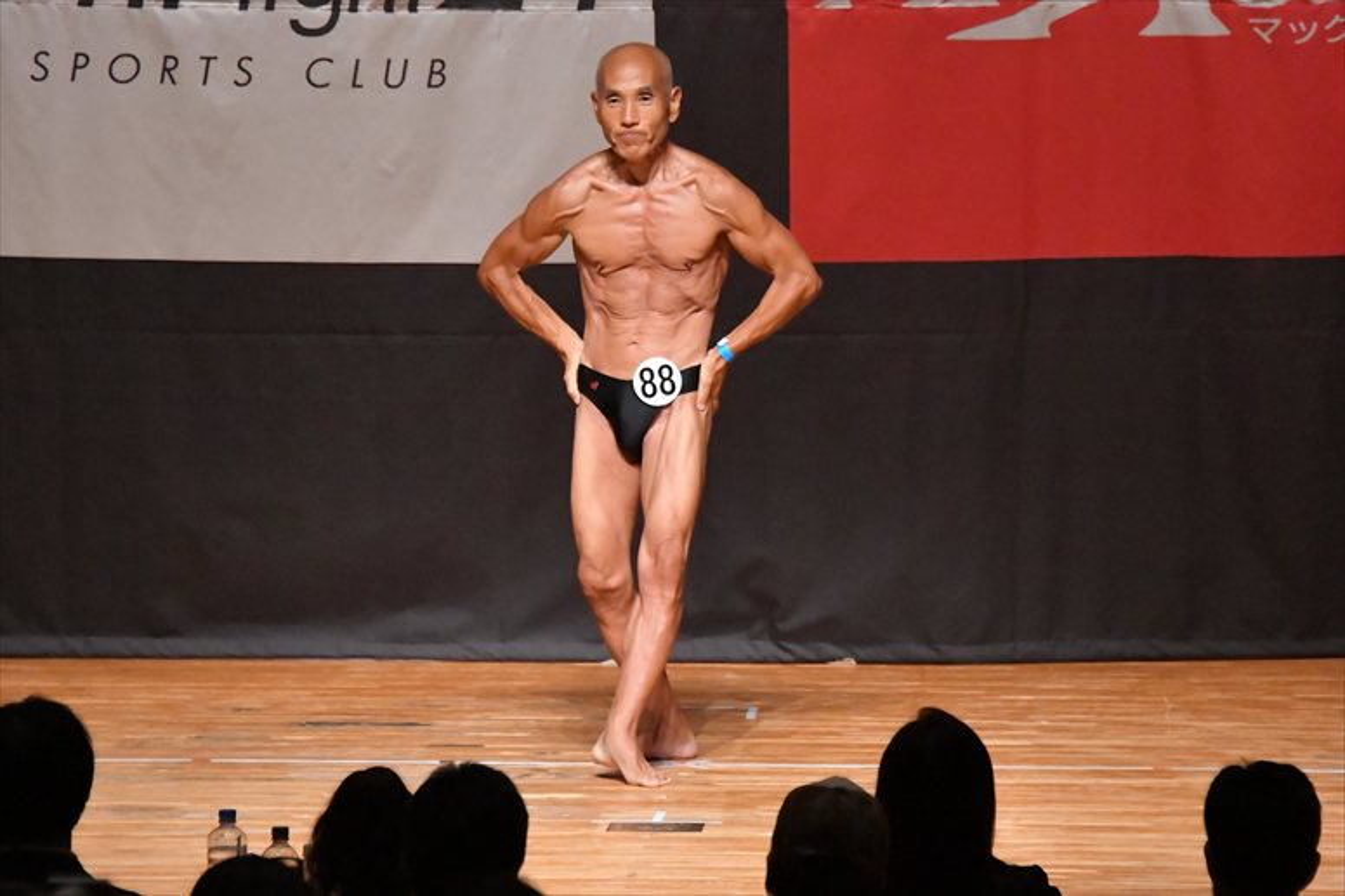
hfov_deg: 6.9
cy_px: 448
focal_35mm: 300
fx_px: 11203
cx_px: 672
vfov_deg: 4.6
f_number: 5.6
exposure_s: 1/400
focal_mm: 200
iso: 12800
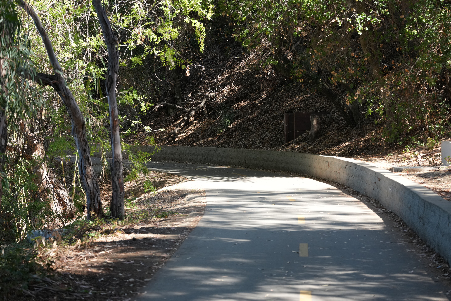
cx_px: 226
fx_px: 1253
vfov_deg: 13.7
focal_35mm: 100
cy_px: 150
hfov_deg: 20.4
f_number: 4.5
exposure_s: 1/400
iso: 640
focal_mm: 100
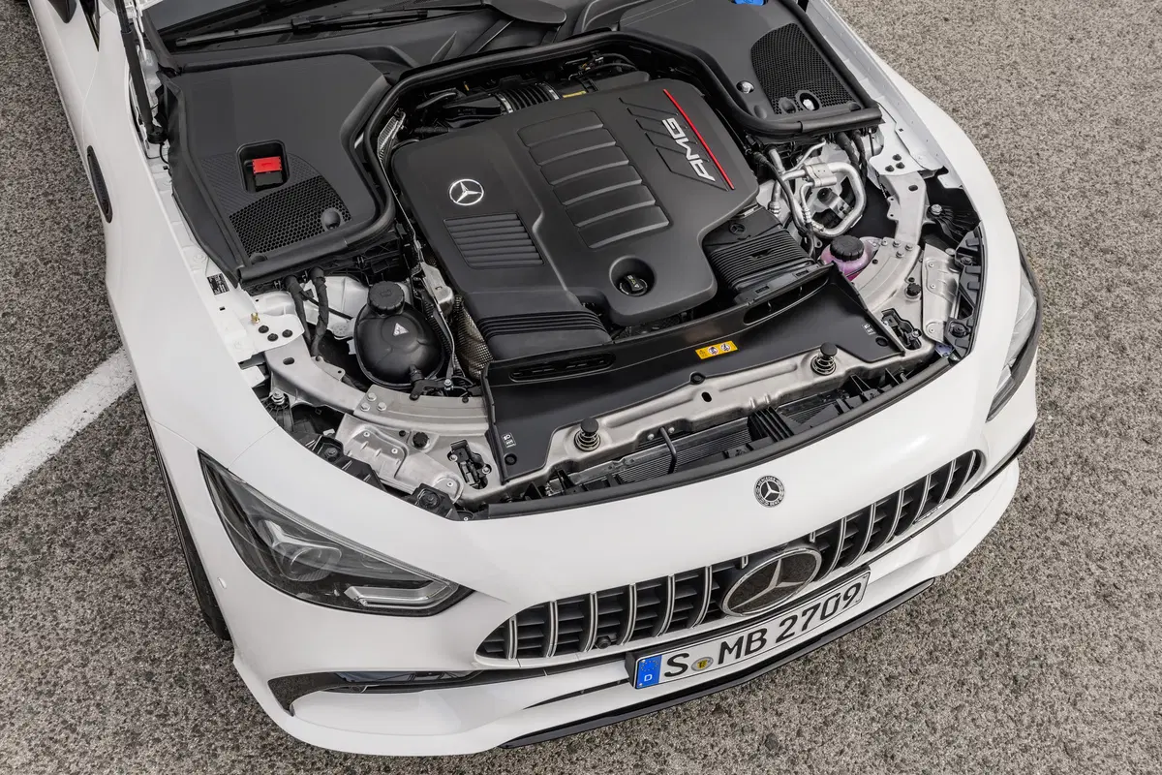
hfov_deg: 46.4
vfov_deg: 31.9
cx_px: 581
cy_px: 388
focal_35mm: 42
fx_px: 1356
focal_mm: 42
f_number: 16
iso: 100
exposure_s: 1/40
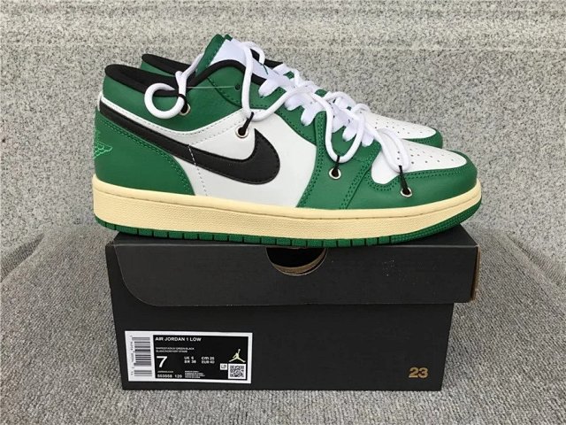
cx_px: 283
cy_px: 212
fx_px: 507
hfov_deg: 58.4
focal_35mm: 31
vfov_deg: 45.4
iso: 25
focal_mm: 3.3
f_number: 2.4
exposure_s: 1/100
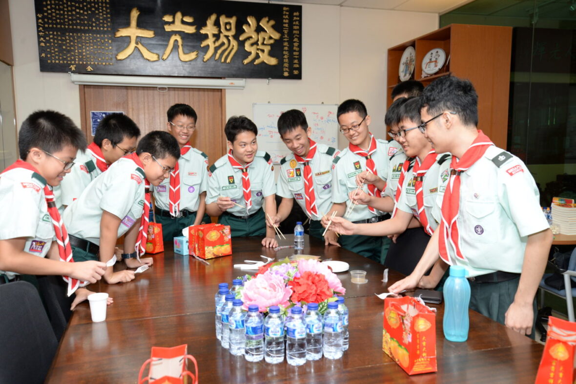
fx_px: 512
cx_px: 288
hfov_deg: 58.7
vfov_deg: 41.2
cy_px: 192
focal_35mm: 32
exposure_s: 1/100
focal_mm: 32
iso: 800
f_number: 5.6
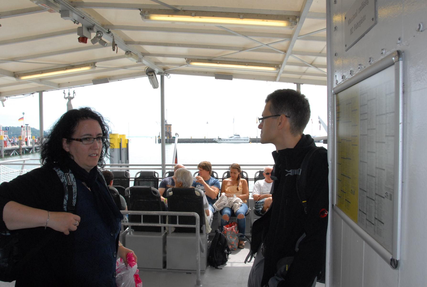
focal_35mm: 30
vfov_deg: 43.8
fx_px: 357
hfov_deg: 61.8
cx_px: 214
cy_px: 144
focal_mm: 20
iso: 640
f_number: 11
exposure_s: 1/250
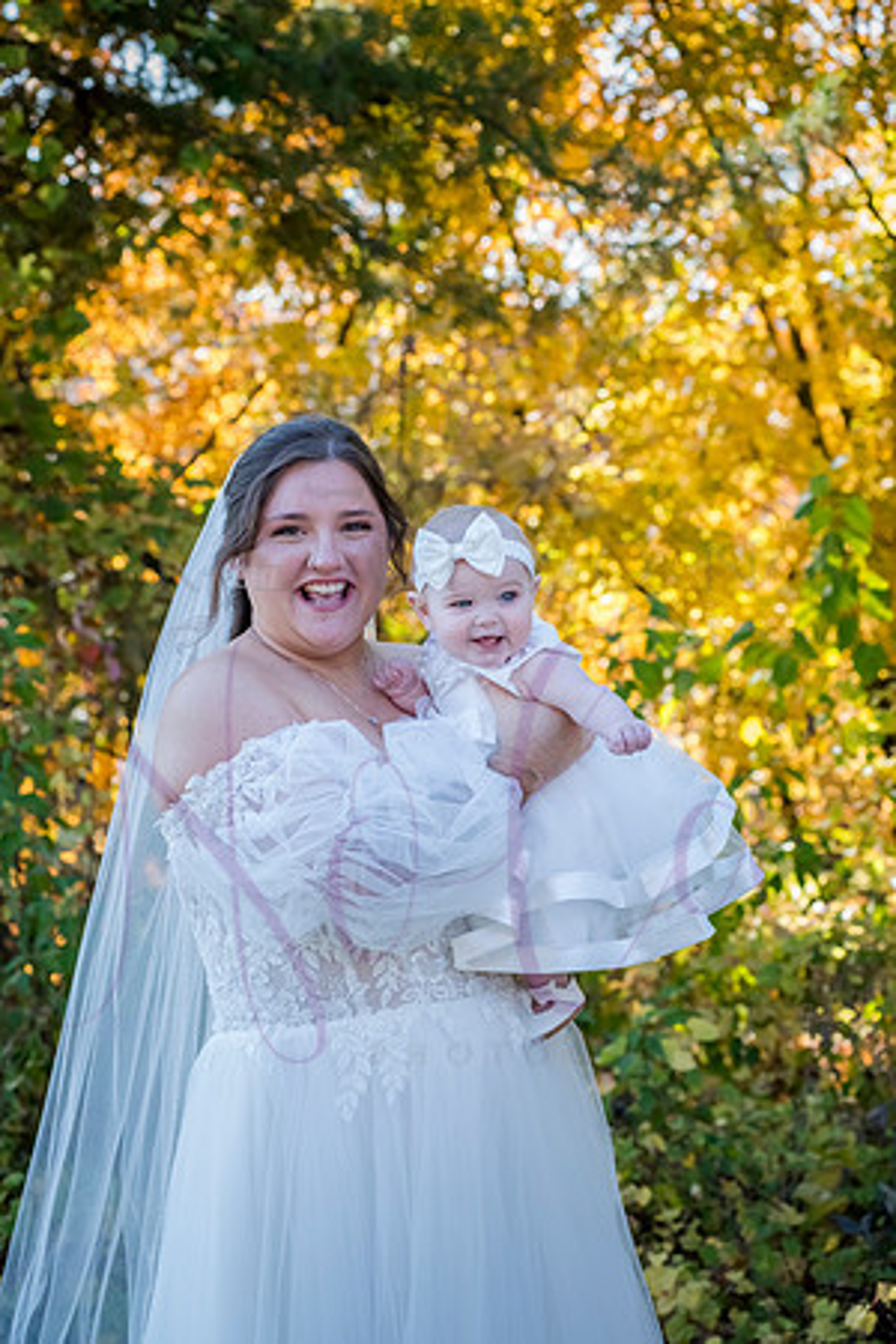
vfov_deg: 25.4
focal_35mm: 80
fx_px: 2986
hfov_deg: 17.1
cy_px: 672
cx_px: 448
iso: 800
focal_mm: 80
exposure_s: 1/320
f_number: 6.3
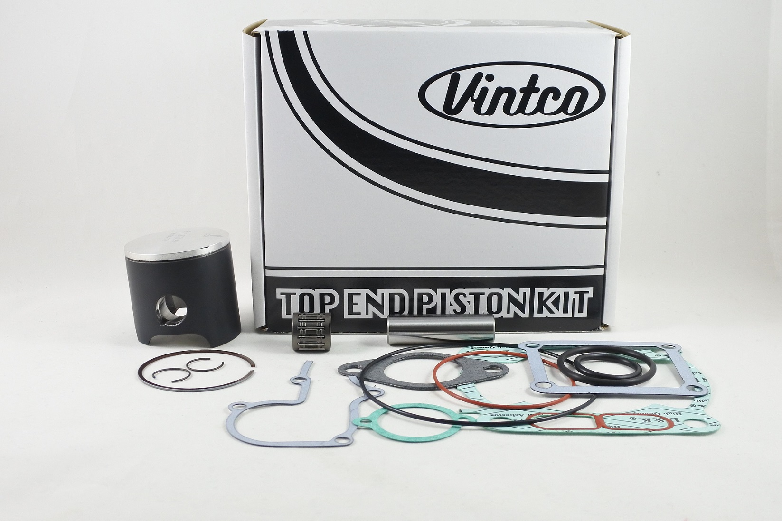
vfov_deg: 38.9
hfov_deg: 55.8
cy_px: 260
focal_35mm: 34
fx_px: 738
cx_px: 391
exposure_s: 1/125
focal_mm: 12.6
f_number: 3.8
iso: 450
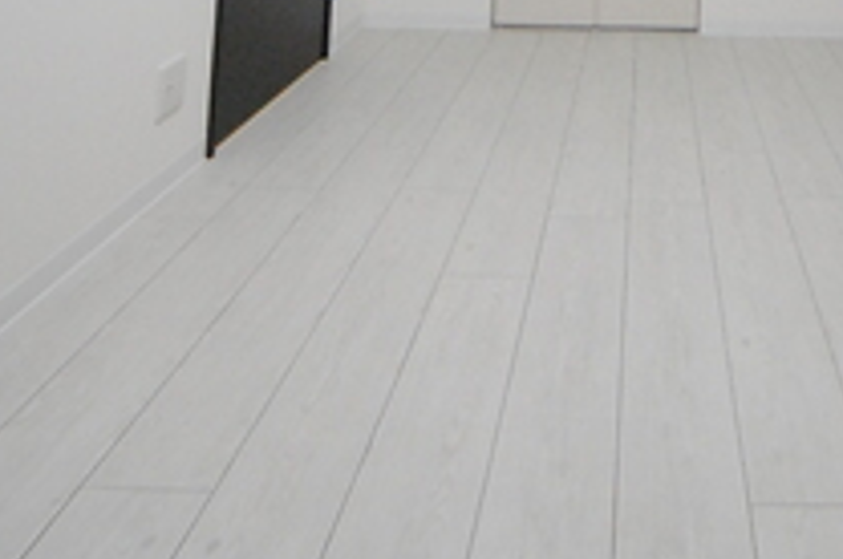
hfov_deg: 49.4
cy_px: -296
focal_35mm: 37
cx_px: 653
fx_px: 865
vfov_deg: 25.8
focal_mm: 8
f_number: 4.5
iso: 1600
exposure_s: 1/60
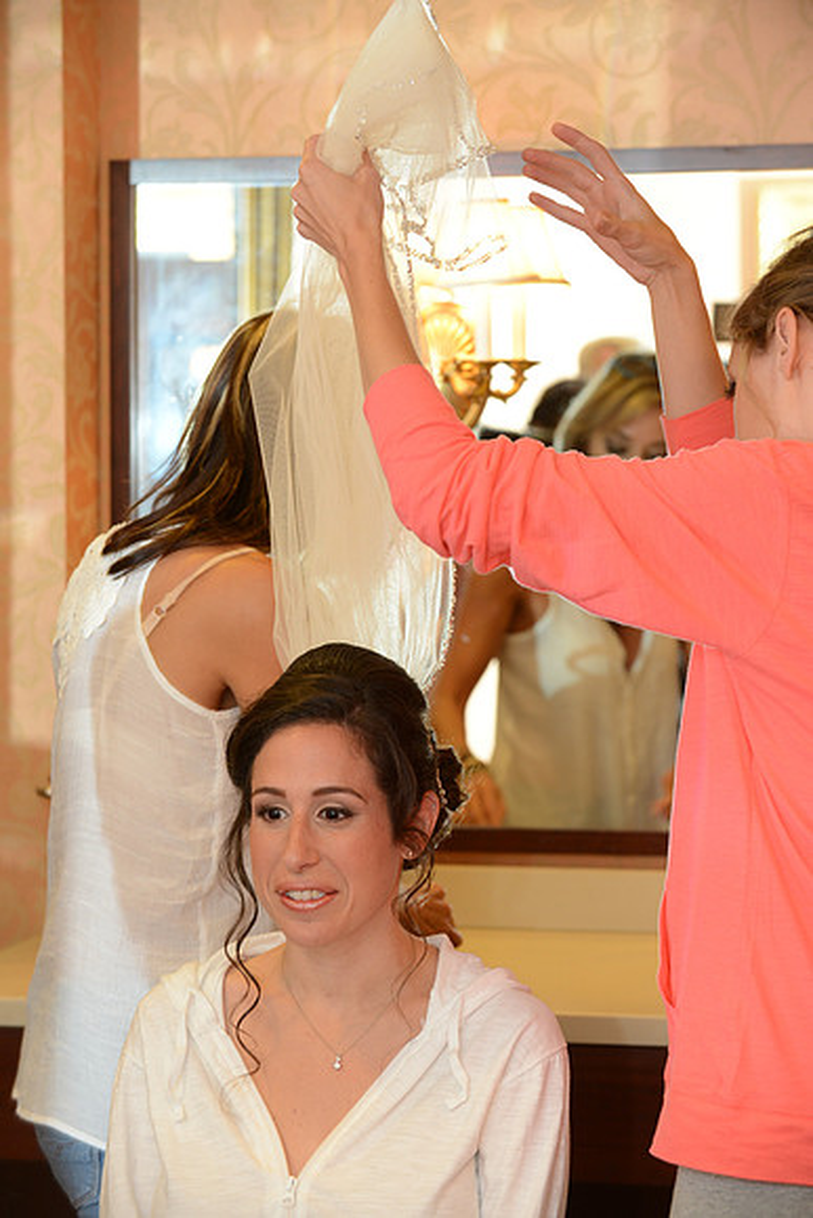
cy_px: 609
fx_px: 3554
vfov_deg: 19.5
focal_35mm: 105
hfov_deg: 13.0
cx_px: 406
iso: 1000
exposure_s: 1/60
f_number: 6.3
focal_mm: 105
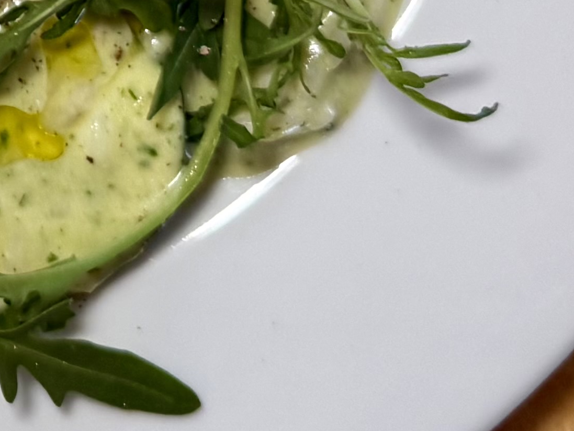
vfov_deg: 11.1
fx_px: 2073
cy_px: -348
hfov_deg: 14.4
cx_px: -350
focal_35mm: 125
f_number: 1.78
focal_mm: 6.76
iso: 160
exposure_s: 1/100
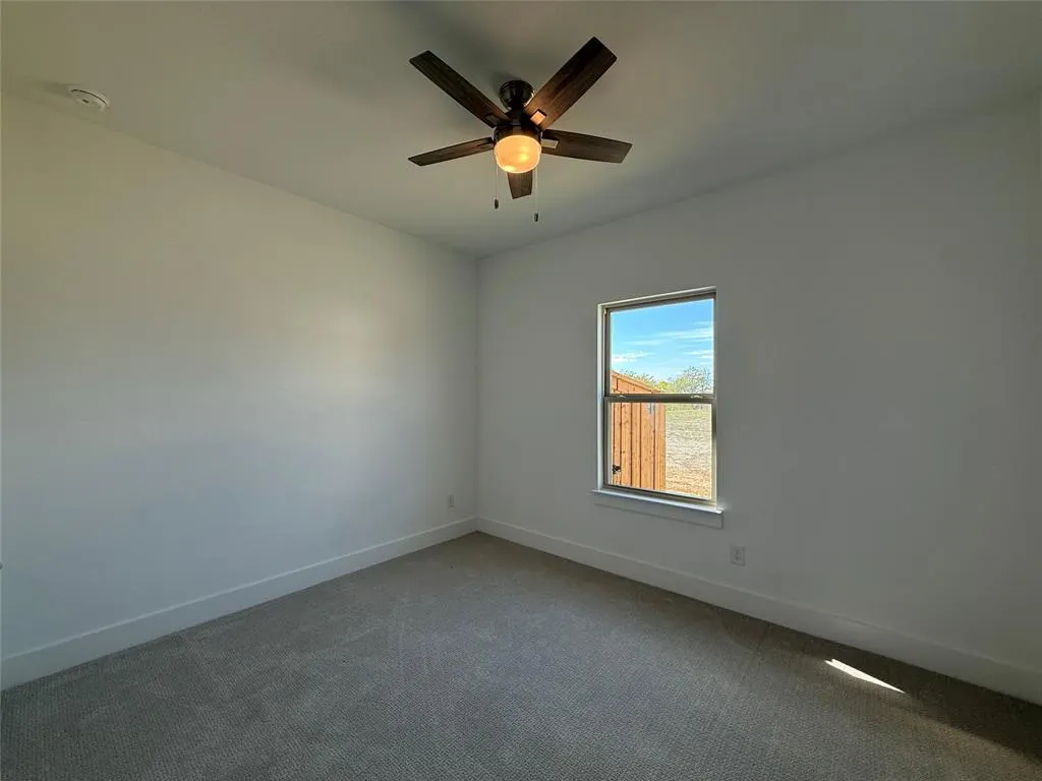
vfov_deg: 85.7
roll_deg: -0.3
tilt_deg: +0.6
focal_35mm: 14
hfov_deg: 102.1
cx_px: 521
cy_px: 390
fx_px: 421
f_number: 2.2
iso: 64
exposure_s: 1/122
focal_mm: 2.22
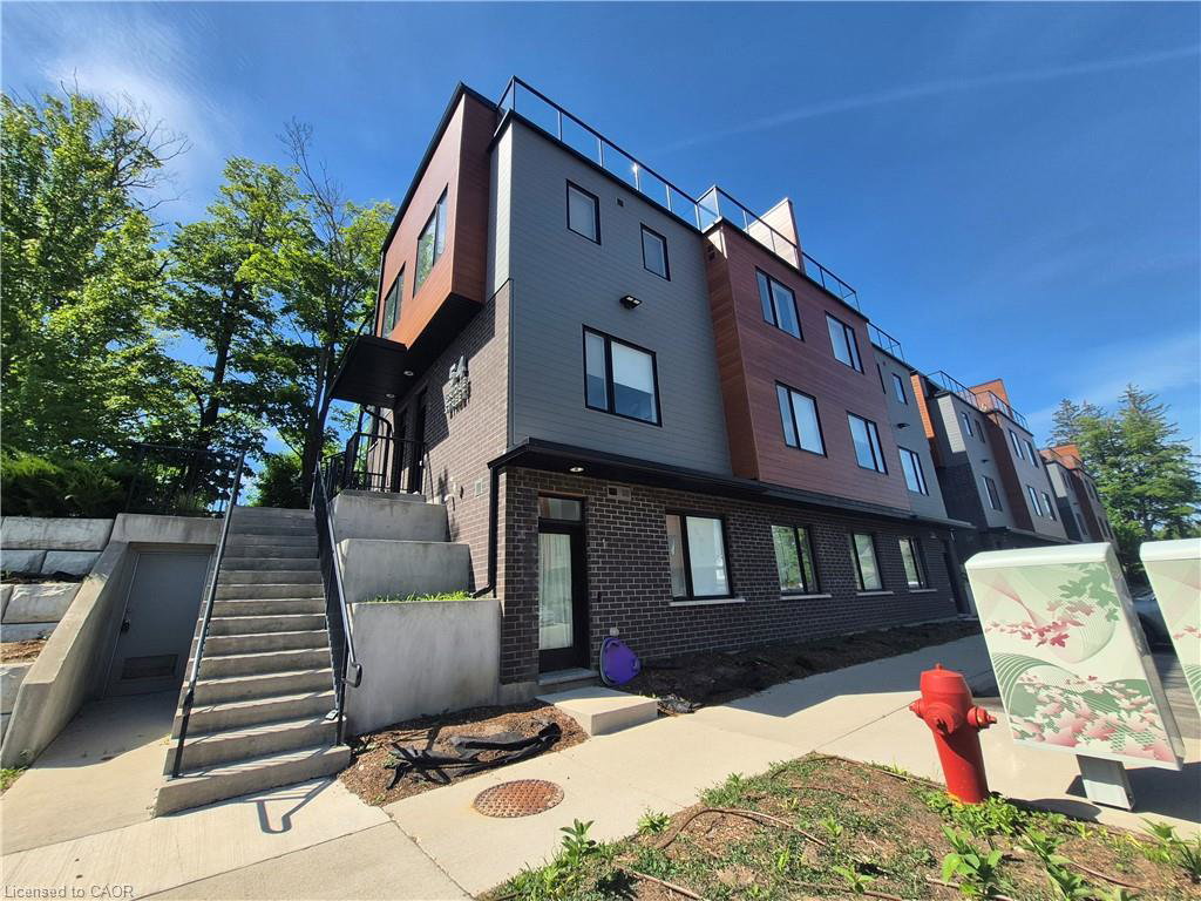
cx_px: 600
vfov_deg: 89.9
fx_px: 451
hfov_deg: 106.2
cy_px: 450
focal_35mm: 13
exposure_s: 1/1996
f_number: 2.2
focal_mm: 1.74
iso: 64
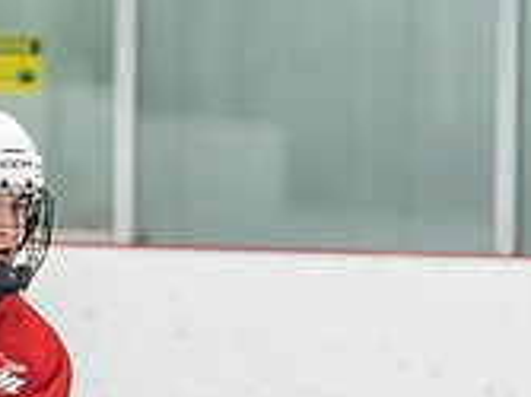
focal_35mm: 667
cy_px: 641
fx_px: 10224
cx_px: -38
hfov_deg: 3.0
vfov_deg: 2.2
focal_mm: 150
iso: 3200
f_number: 2.8
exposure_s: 1/800
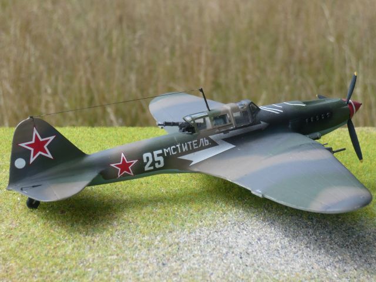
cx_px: 188
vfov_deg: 18.4
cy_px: 141
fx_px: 869
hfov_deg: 24.4
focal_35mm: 80
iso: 100
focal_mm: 11.1
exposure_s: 1/320
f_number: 4.5
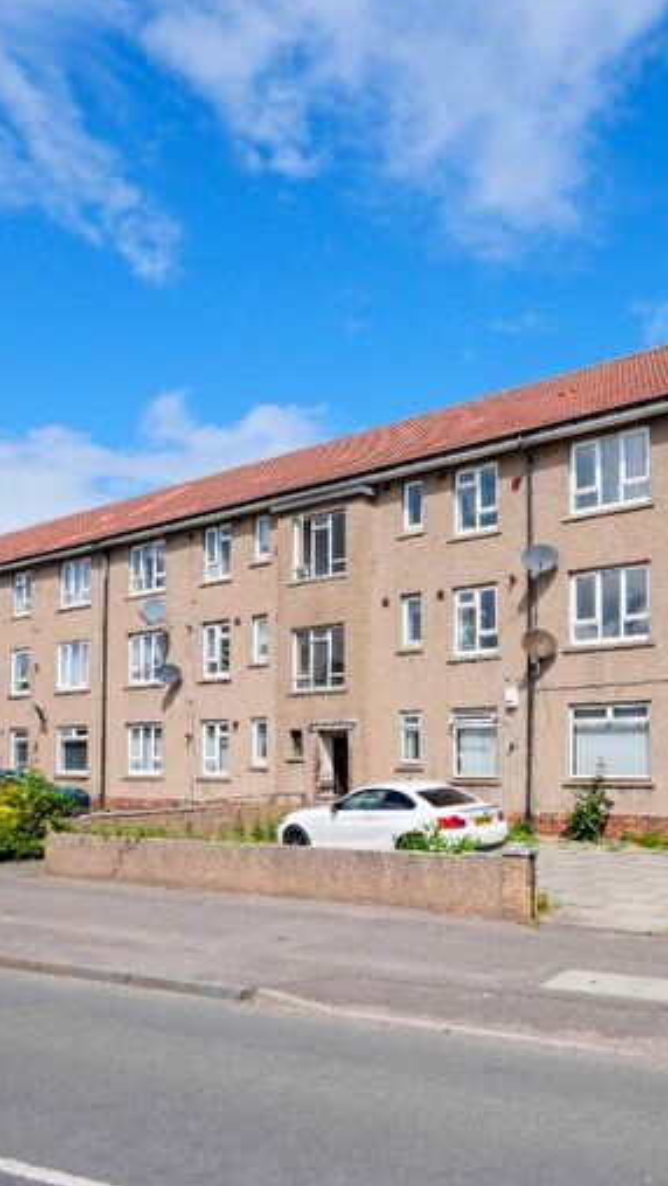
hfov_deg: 41.7
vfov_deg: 69.8
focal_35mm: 27
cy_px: 585
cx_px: 497
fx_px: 850
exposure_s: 1/500
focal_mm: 9
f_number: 8
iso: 200
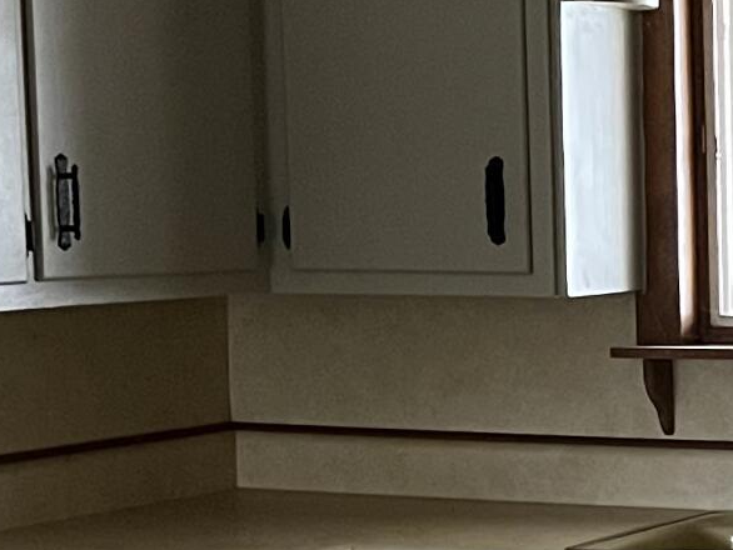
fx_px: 2817
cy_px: 581
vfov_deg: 11.0
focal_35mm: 133
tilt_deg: -7.7
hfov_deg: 14.3
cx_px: 919
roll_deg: +1.0
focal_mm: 5.7
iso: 640
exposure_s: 1/38
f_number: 1.5
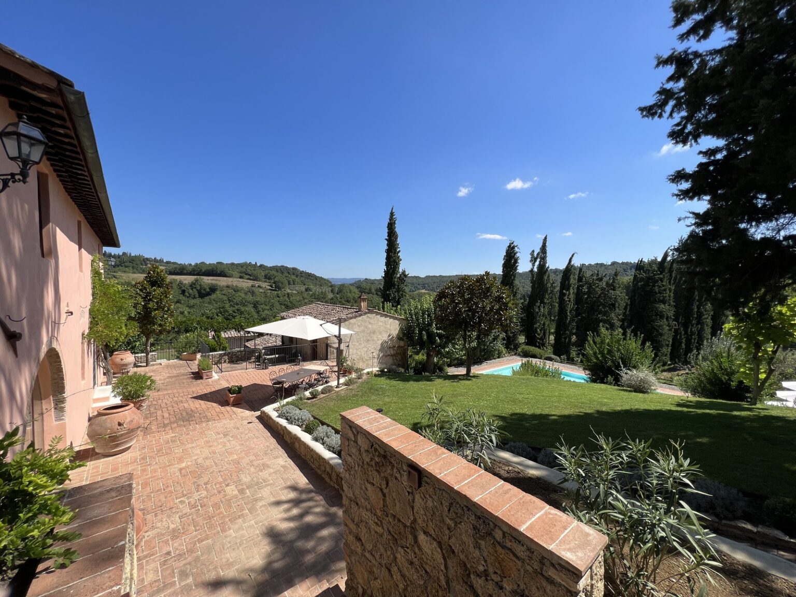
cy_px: 298
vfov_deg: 89.9
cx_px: 398
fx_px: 299
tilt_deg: -2.2
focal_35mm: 13
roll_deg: +0.0
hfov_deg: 106.2
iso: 32
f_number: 1.8
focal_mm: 1.57
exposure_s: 1/1783
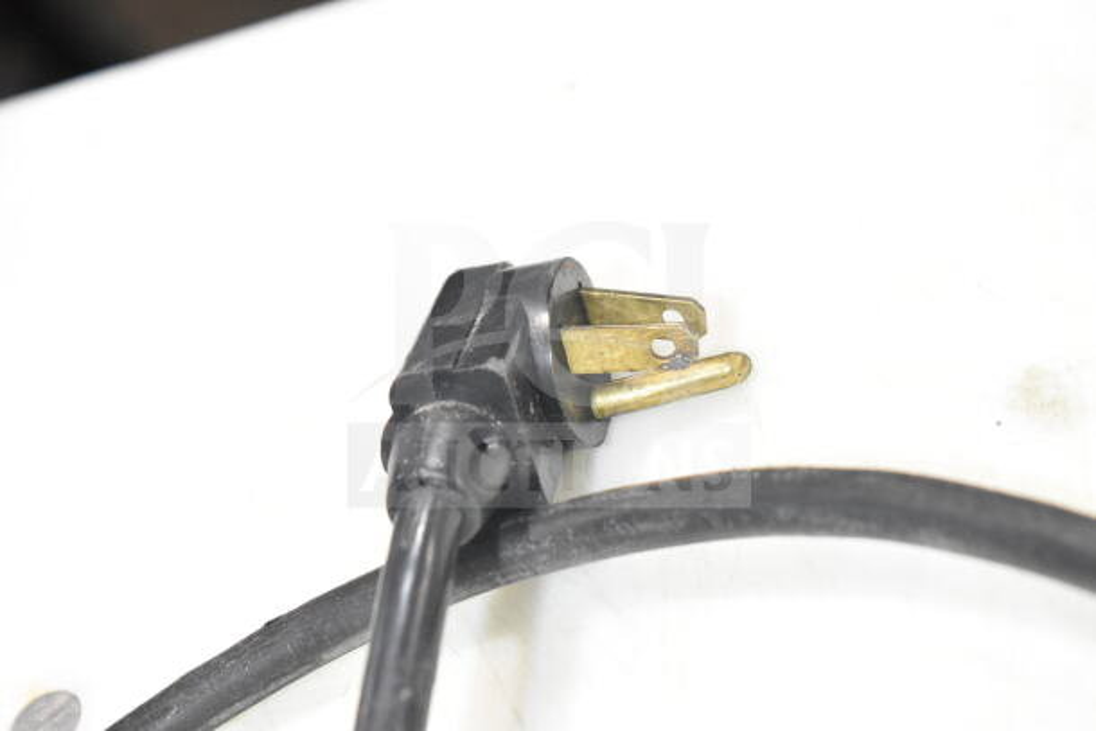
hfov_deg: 24.6
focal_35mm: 82
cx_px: 548
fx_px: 2512
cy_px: 366
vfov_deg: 16.6
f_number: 5.6
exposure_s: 1/100
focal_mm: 55
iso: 3200
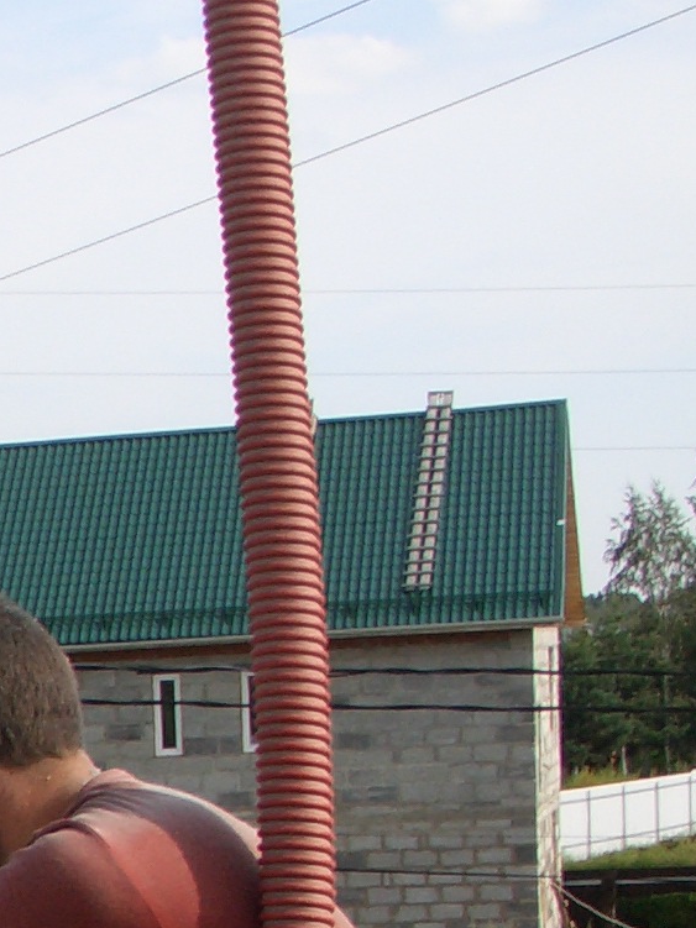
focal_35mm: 135
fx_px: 3620
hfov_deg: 9.5
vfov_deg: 13.9
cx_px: -1071
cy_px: 1305
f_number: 5.6
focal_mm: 7.1
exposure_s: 1/400
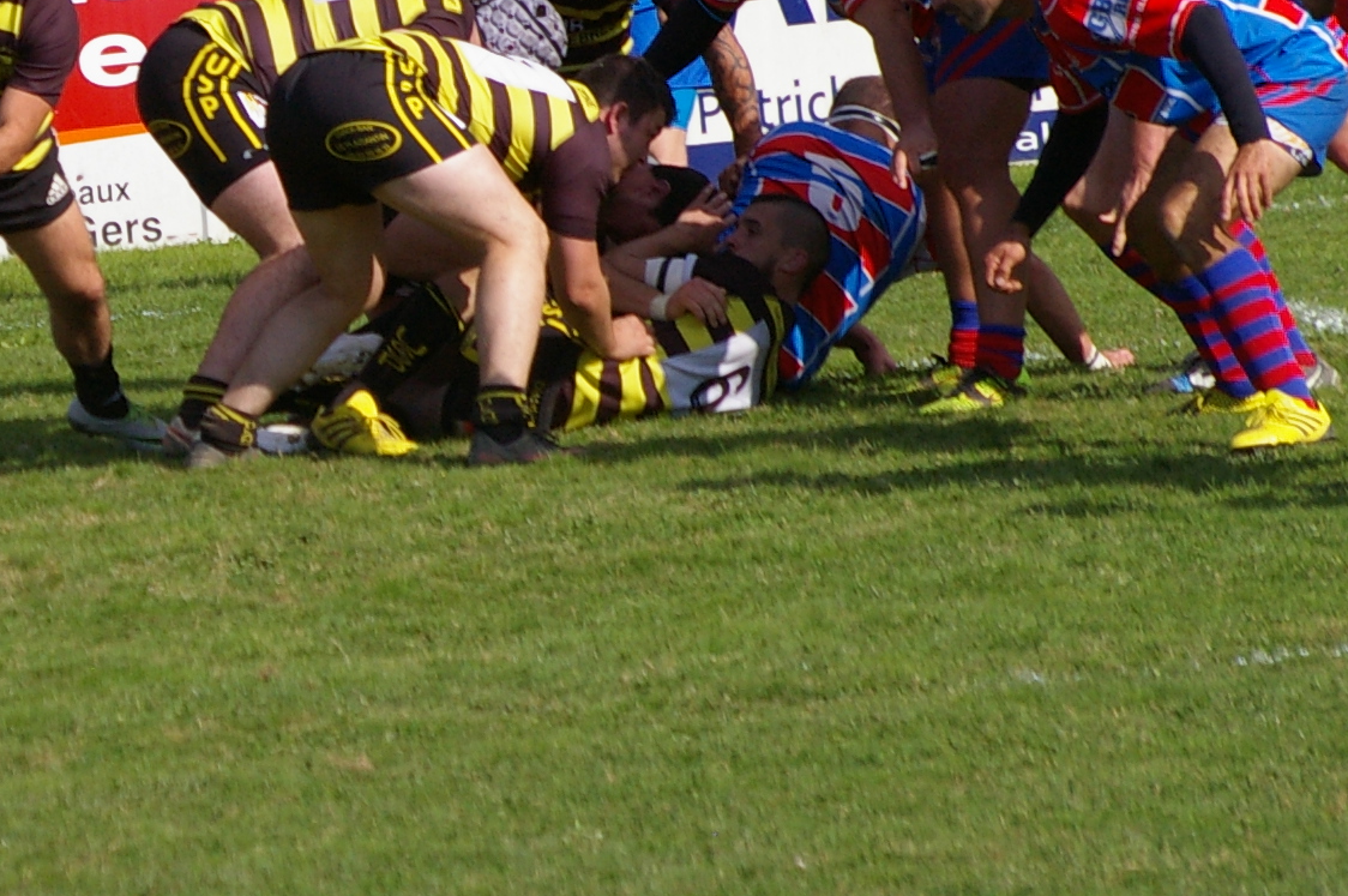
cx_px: -125
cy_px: 327
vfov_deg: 1.6
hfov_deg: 2.4
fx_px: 31533
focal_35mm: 843
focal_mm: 210
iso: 400
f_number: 6.7
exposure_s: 1/1500
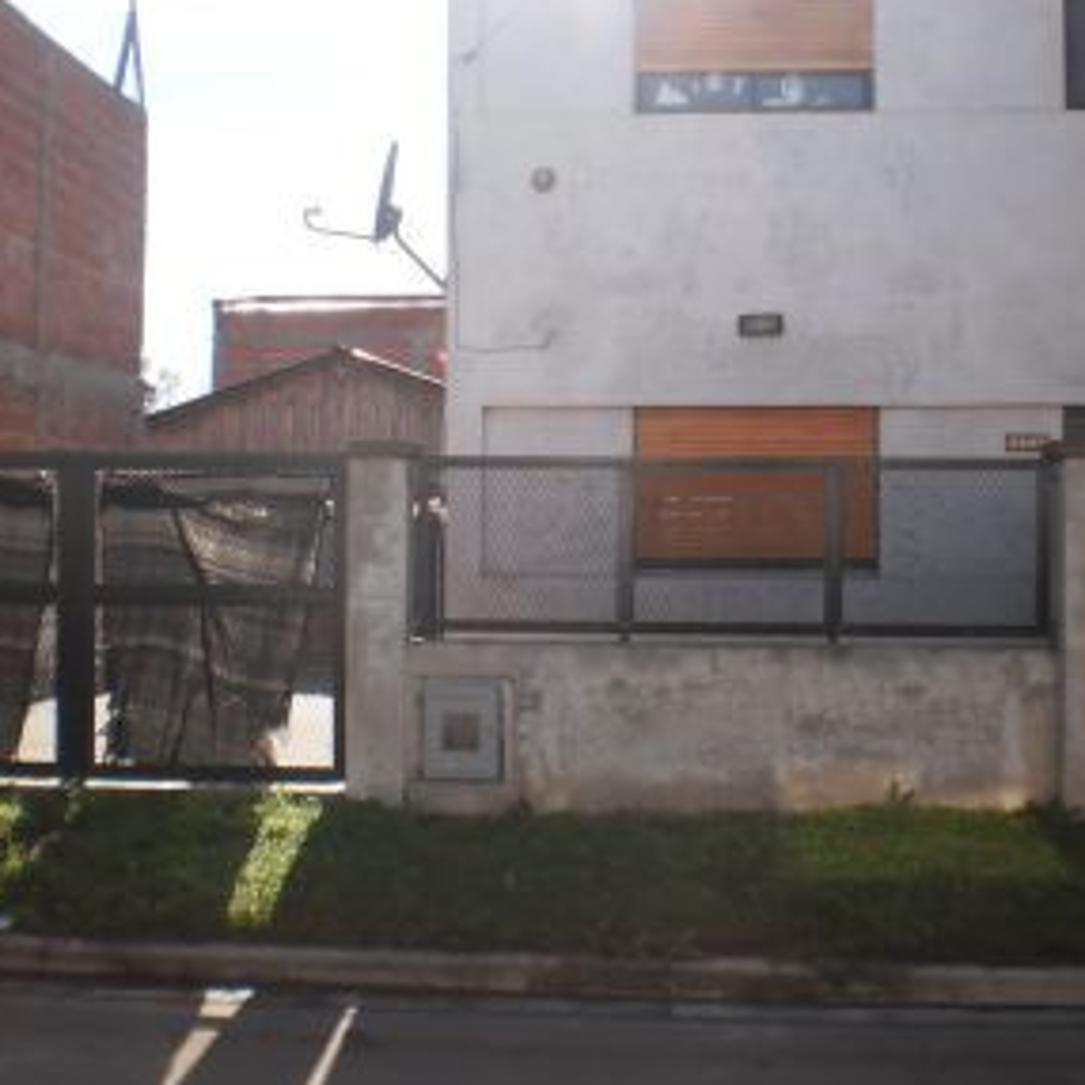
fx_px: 1844
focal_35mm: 52
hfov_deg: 32.8
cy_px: 493
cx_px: 556
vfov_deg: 32.8
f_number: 4.6
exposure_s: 1/1000
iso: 200
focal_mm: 6.3
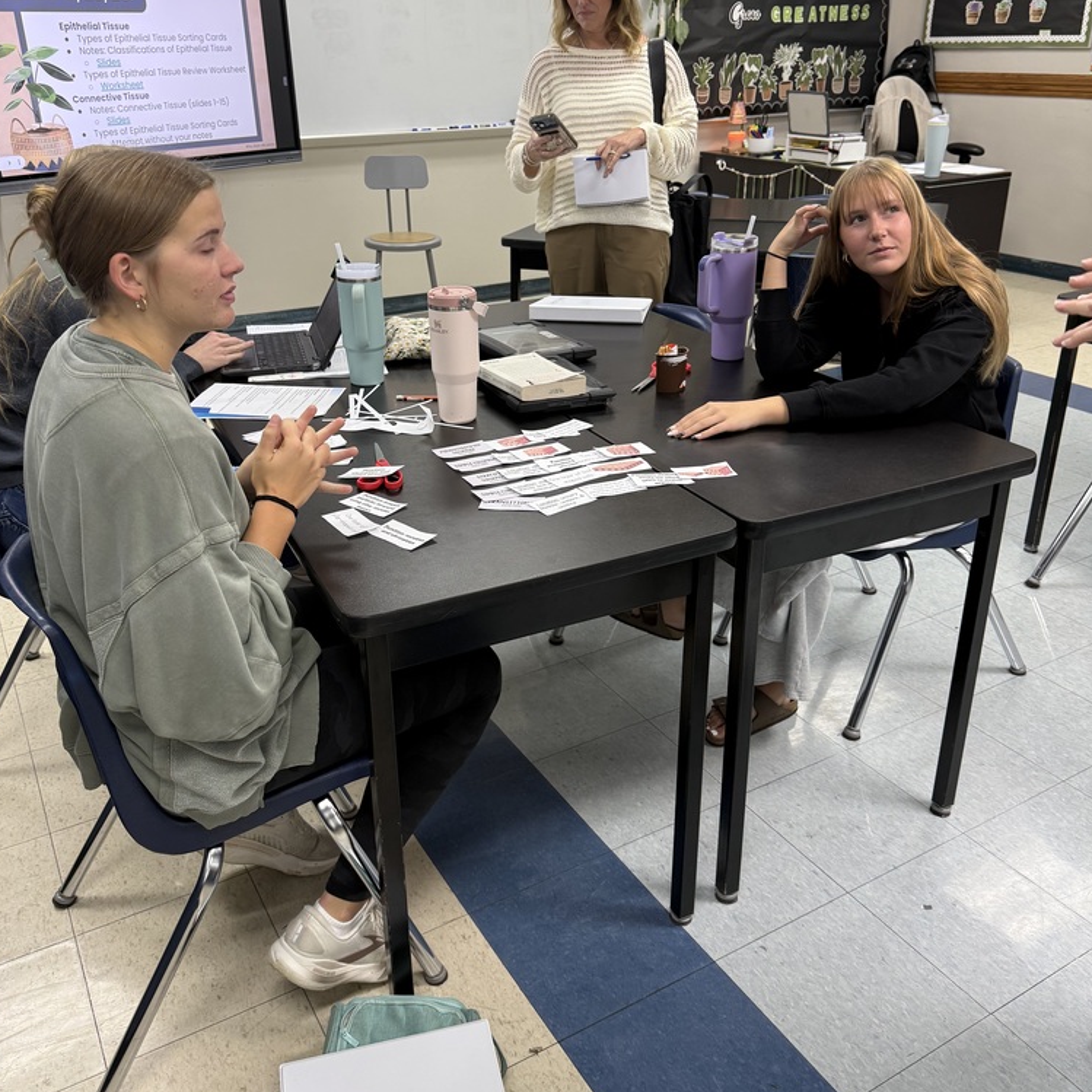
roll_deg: +0.3
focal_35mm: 29
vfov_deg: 55.6
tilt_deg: -23.2
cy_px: 502
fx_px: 1035
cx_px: 539
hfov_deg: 55.6
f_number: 1.78
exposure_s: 1/60
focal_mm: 6.76
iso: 125
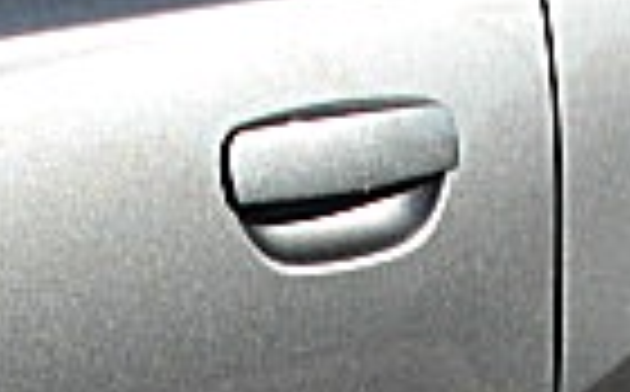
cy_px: 703
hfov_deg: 12.0
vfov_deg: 7.3
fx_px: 3000
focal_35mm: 175
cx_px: 310
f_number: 7.9
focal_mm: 6.3
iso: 50
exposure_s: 1/125
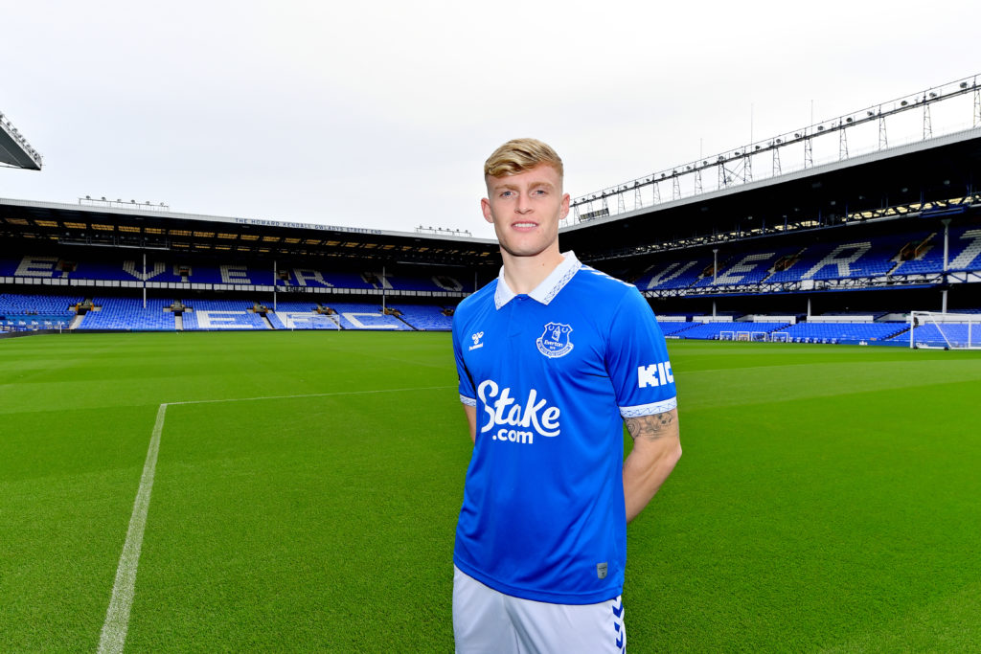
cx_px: 490
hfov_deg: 90.0
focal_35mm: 18
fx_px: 491
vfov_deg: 67.4
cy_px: 327
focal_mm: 18
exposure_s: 1/250
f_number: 7.1
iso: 320
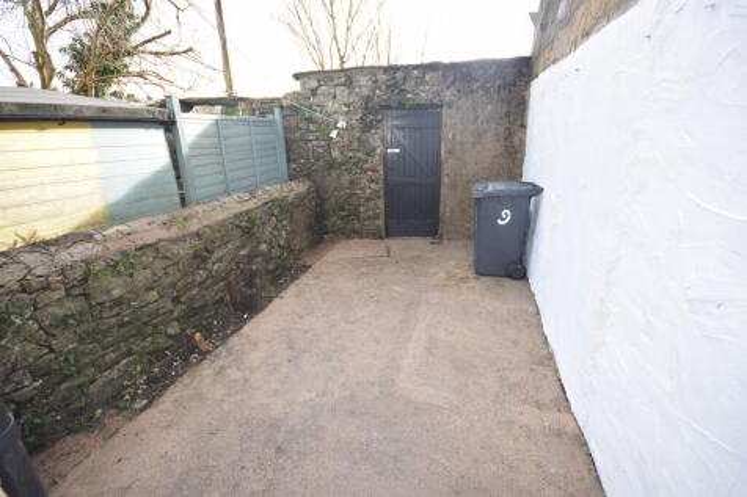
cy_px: 248
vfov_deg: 72.0
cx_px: 374
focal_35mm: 16
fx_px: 342
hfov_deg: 95.0
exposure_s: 1/125
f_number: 5.6
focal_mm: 11
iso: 320
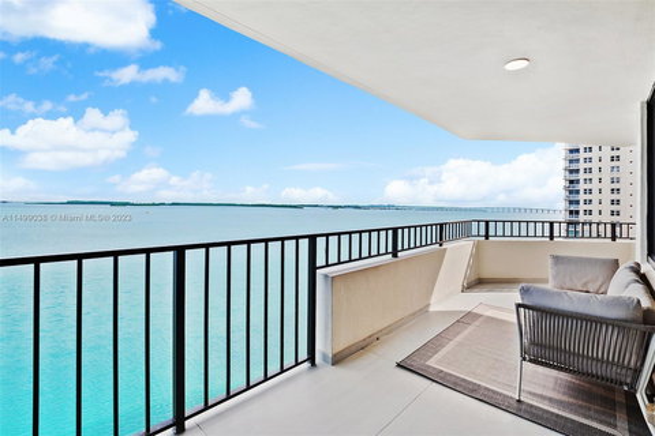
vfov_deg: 77.3
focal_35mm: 15
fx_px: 273
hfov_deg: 100.4
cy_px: 218
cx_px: 328
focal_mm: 10
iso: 200
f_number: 8
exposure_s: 1/160
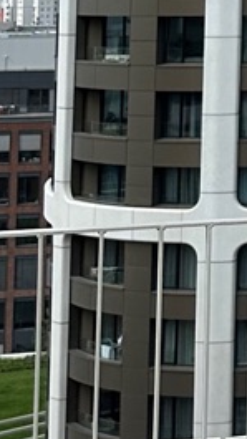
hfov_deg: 6.7
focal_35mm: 158
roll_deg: -0.1
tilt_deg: +4.7
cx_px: 847
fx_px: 1840
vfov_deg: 13.0
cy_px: -179
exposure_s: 1/4348
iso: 80
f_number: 1.78
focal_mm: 6.86
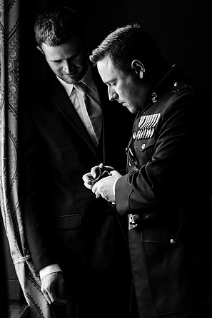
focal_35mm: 139
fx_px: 1229
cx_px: 124
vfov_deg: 14.8
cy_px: 158
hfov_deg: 9.9
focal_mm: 90
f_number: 4
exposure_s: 1/100
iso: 1250
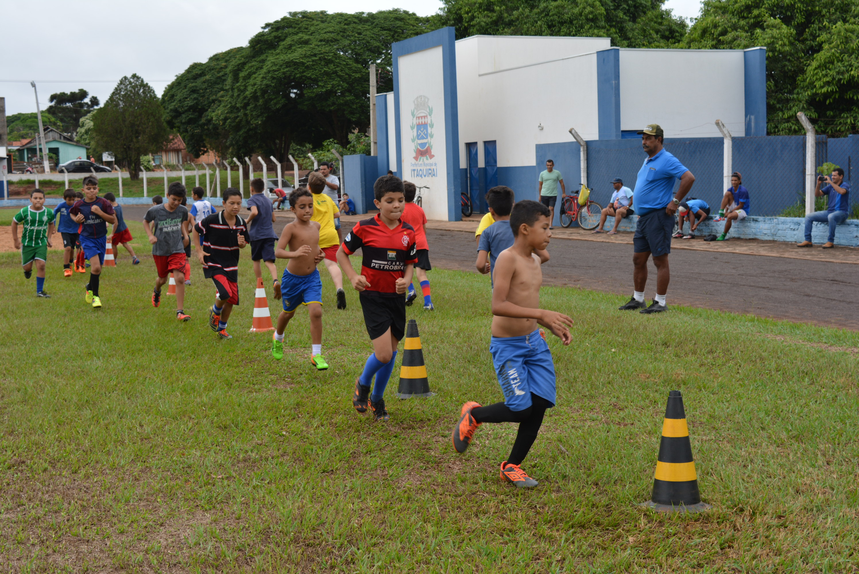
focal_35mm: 51
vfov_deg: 26.5
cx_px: 430
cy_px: 287
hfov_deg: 38.9
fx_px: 1218
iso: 200
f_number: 7.1
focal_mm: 34
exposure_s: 1/200
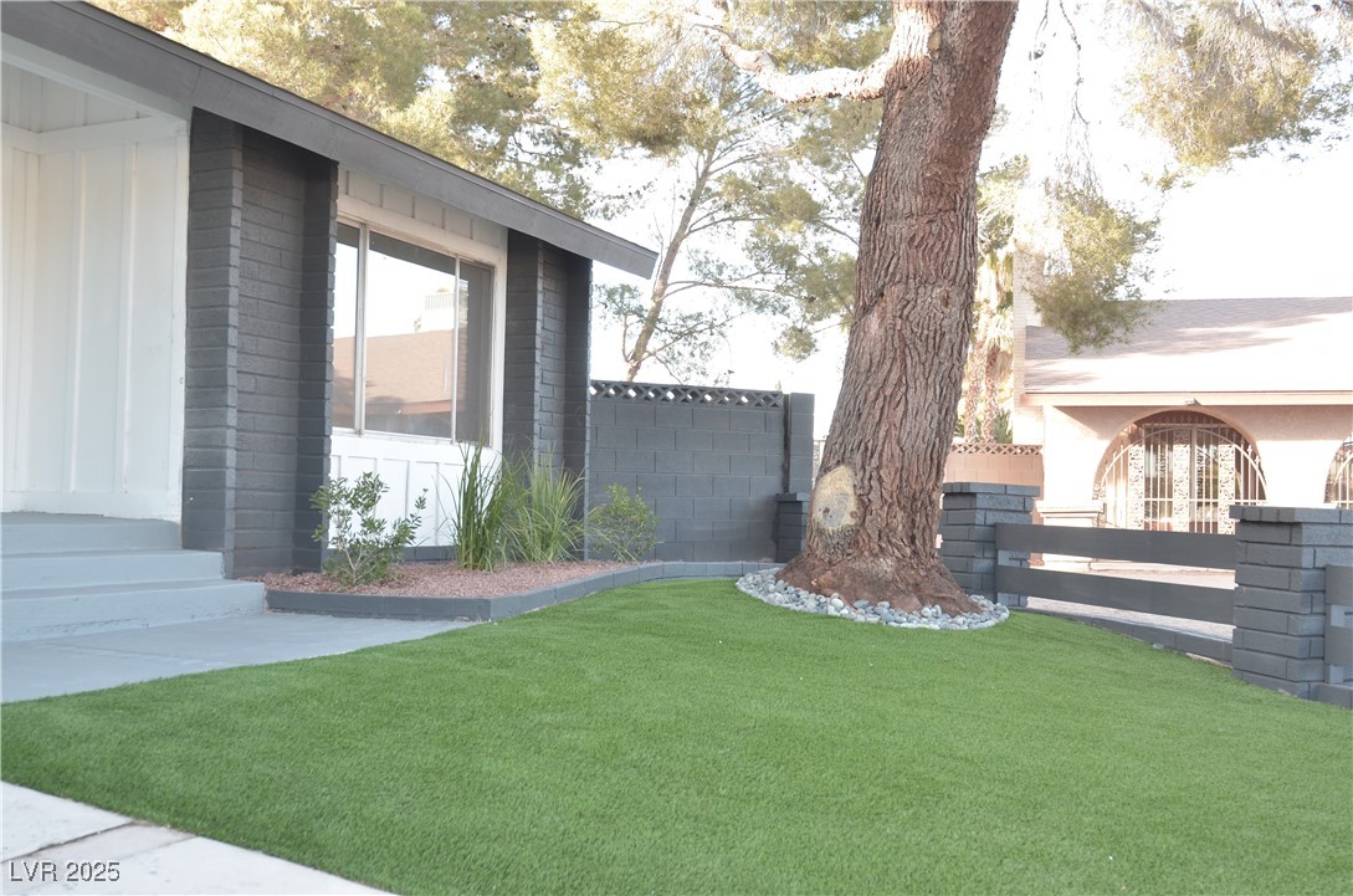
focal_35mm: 36
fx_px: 1350
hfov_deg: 53.2
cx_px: 676
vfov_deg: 36.7
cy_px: 448
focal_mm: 24
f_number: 4.2
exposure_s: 1/80
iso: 200
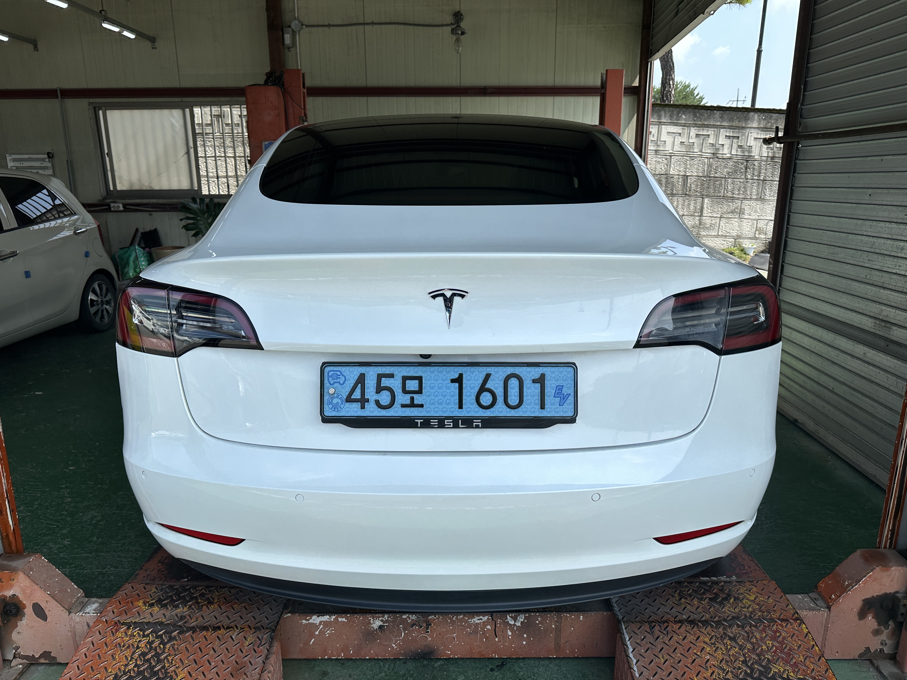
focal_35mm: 24
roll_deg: +0.1
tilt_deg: -13.5
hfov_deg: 71.6
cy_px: 340
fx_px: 629
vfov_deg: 56.8
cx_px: 454
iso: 80
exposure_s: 1/3247
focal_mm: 6.86
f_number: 1.78
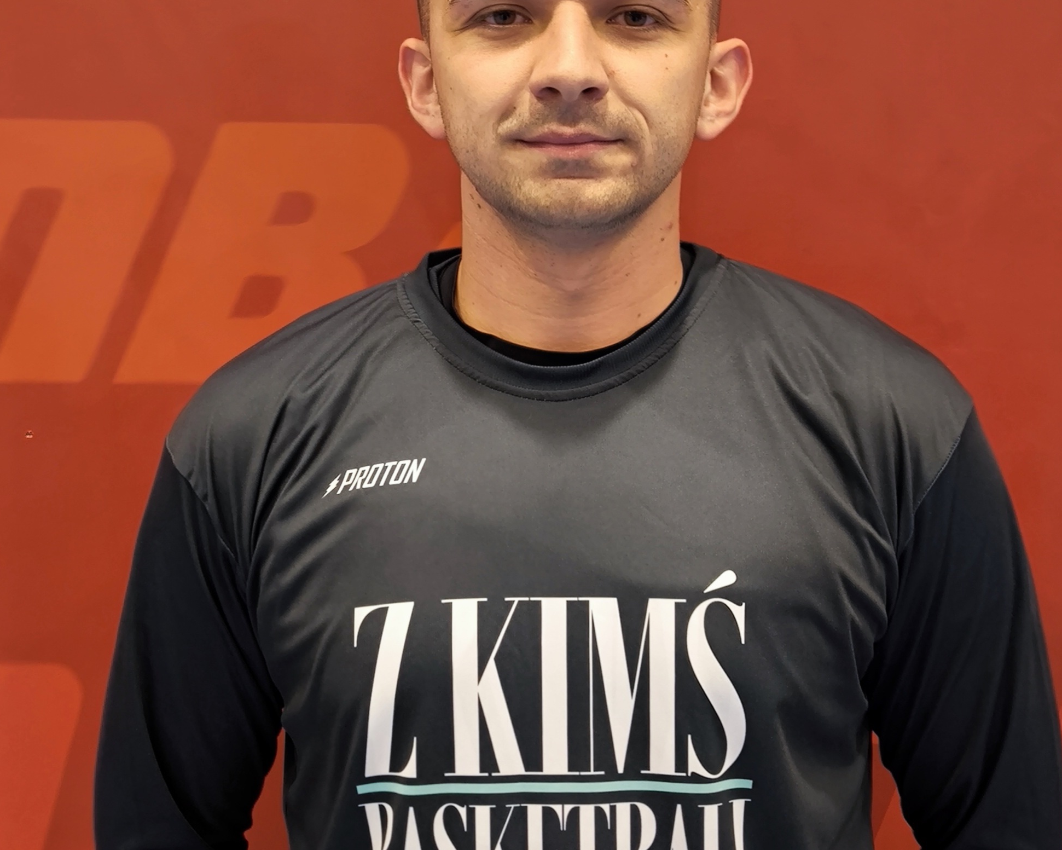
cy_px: 348
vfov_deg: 37.2
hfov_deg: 45.8
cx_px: 562
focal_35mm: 40
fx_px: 1257
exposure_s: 1/50.3
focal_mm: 6.92
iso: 250
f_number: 1.9
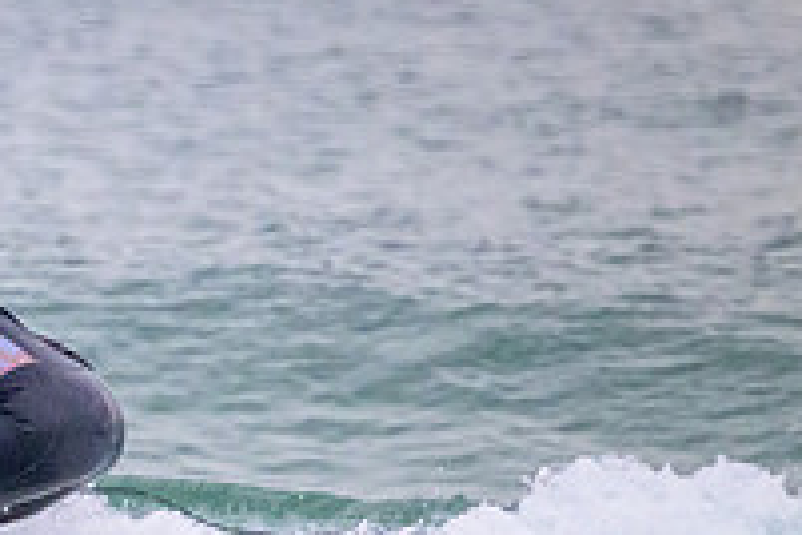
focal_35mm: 2303
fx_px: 51302
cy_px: 525
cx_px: -327
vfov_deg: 0.6
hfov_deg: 0.9
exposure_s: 1/1250
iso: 10000
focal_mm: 800
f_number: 11
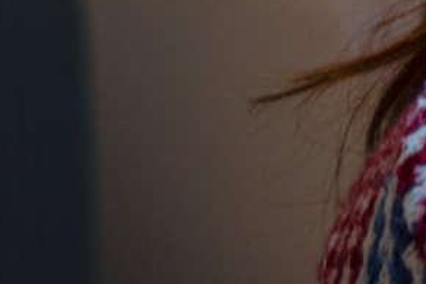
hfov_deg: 5.9
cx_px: 1297
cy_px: -167
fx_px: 3812
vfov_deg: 4.2
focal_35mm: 322
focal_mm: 47
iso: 100
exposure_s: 1/60
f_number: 3.2
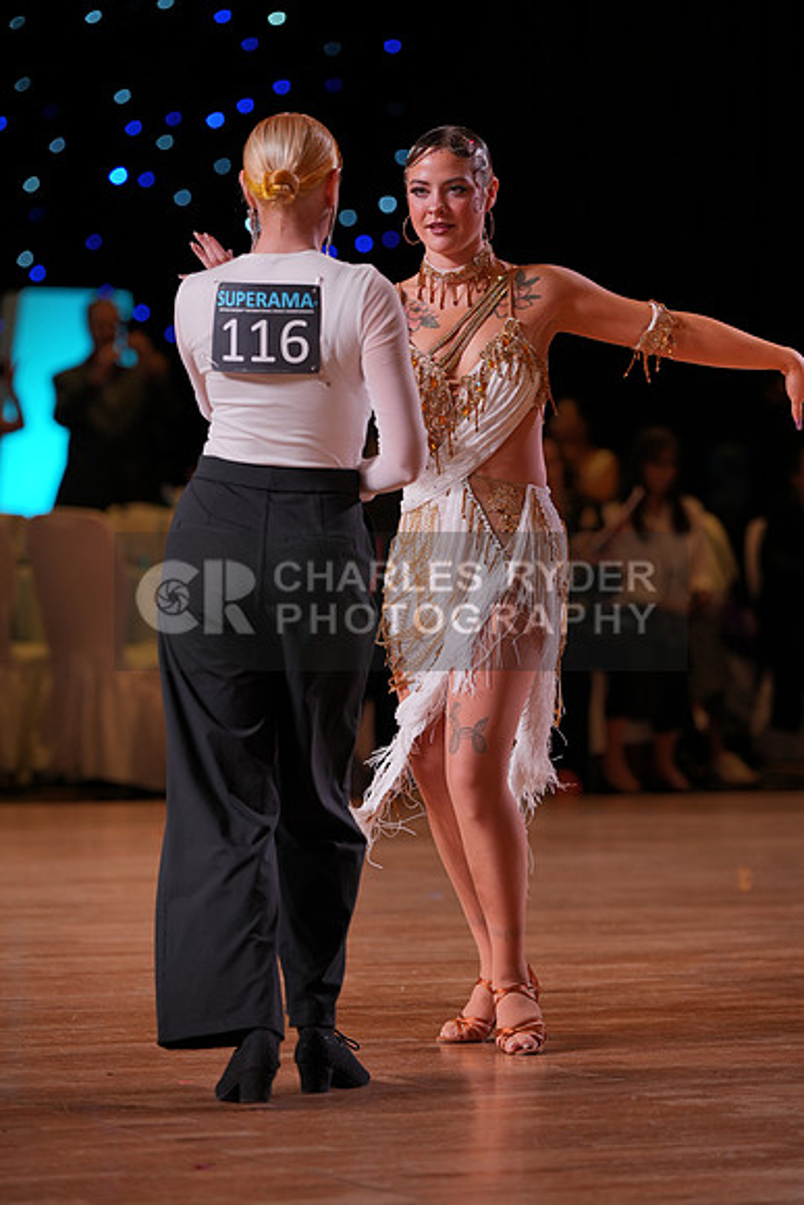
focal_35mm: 160
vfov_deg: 12.8
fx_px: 5356
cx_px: 402
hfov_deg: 8.6
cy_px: 602
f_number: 3.5
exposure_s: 1/400
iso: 500
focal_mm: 160
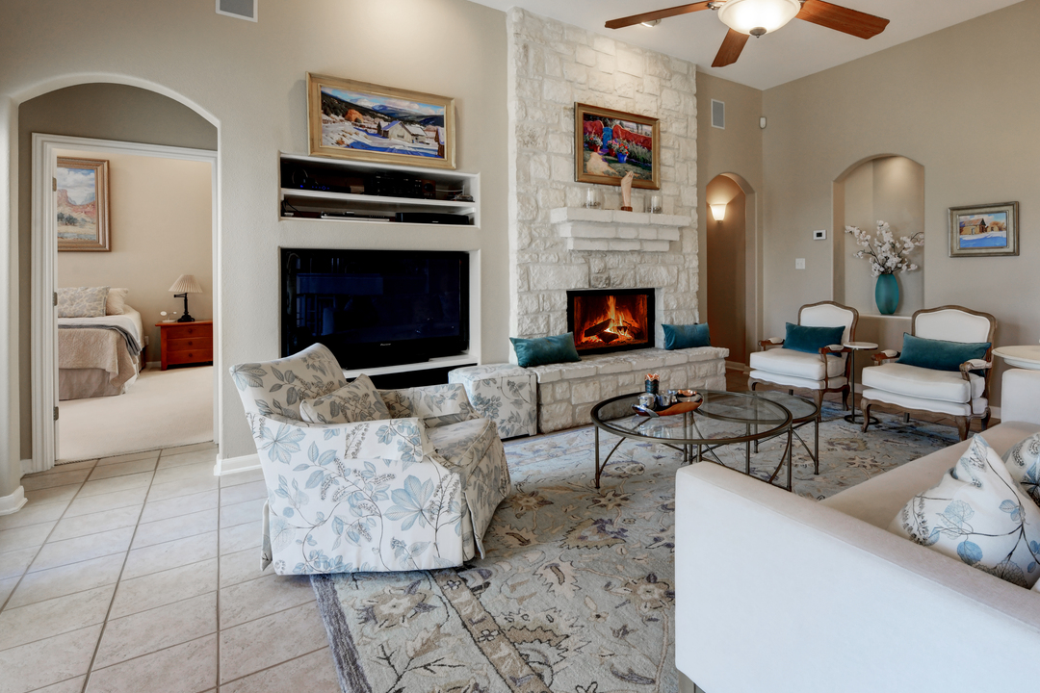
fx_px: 520
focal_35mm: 18
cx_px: 643
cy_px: 281
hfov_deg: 88.4
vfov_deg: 66.8
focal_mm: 12
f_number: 13
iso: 400
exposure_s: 1/8
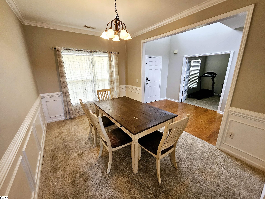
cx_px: 132
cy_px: 100
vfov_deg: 89.9
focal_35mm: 13
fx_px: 100
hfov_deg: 106.2
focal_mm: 2.2
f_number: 2.2
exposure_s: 1/60.2
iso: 100
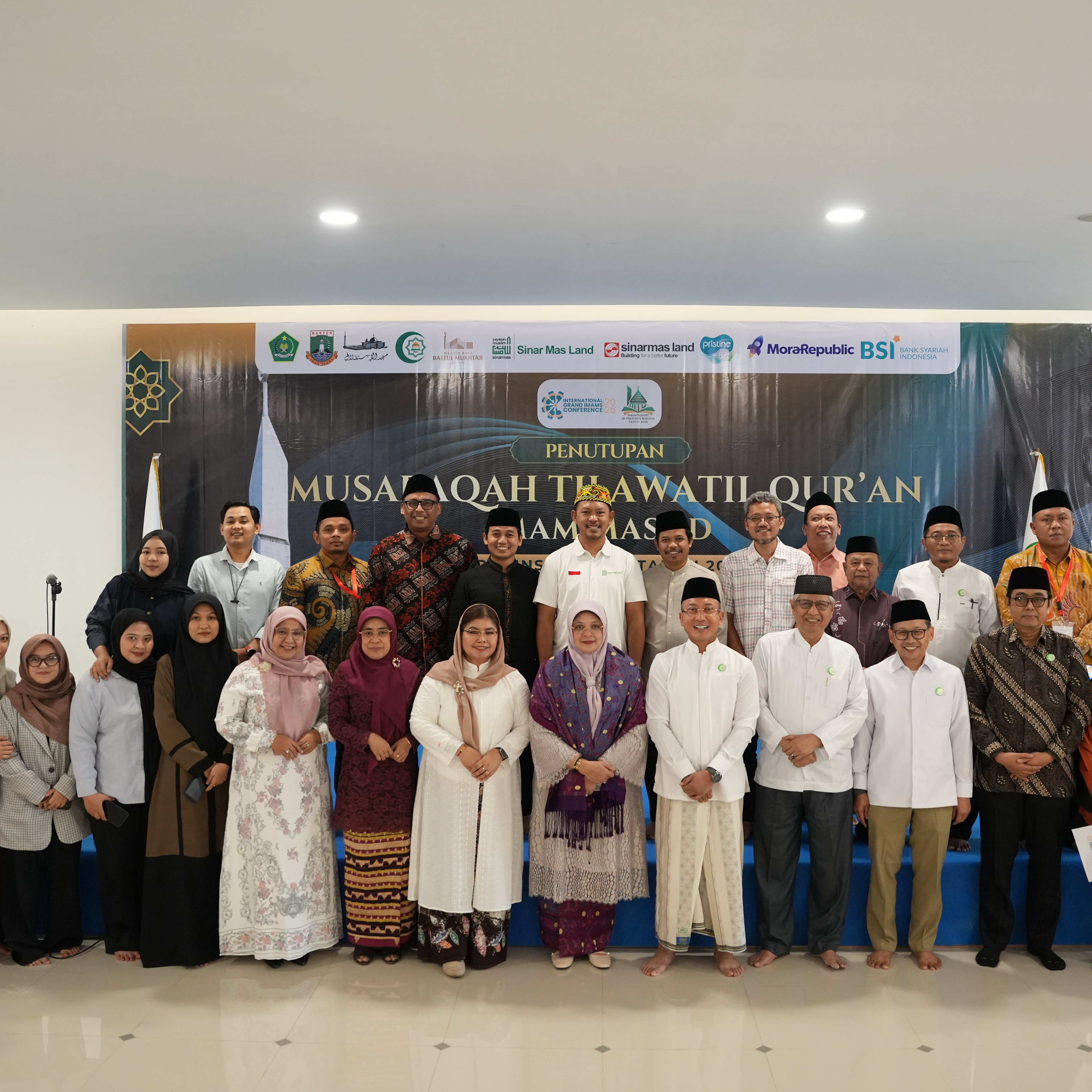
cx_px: 568
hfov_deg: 52.5
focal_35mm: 31
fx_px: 1106
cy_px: 539
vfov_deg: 52.5
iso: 3200
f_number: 2.8
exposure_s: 1/200
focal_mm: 24
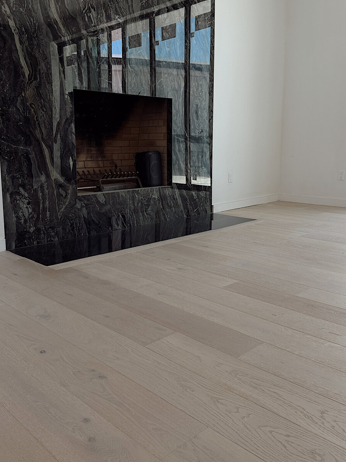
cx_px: 164
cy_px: 209
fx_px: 426
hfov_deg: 44.1
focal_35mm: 32
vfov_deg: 56.7
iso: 80
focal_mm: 6.76
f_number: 1.78
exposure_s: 1/514
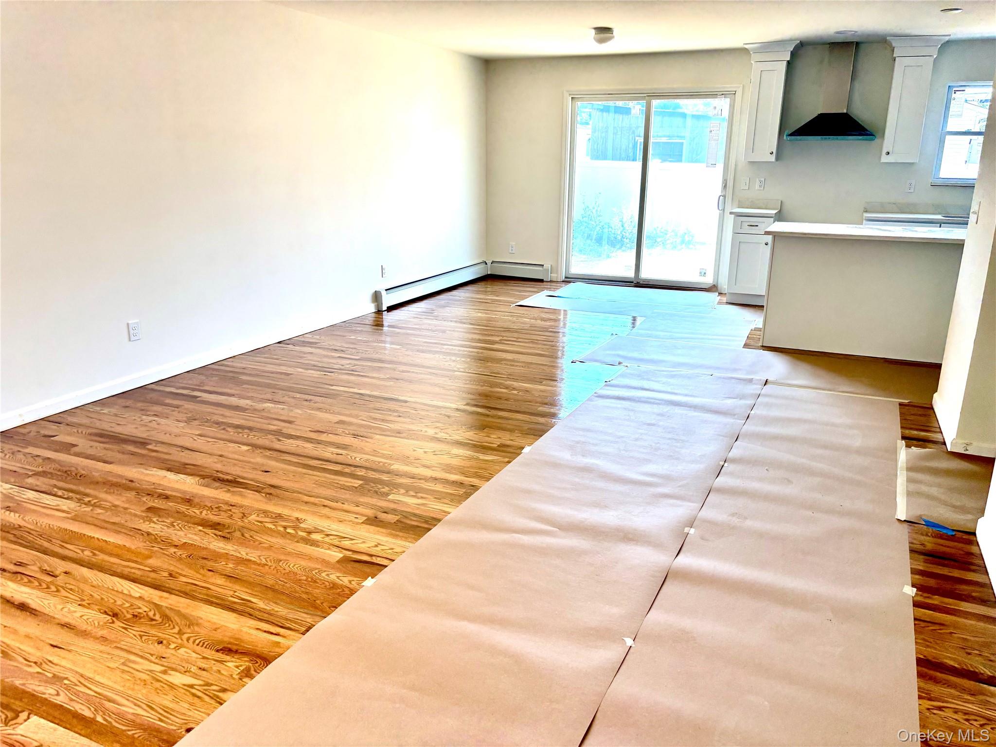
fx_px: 748
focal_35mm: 26
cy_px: 374
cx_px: 498
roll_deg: -0.5
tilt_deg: -16.7
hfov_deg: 67.3
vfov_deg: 53.1
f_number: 1.6
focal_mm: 5.96
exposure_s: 1/154
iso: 64
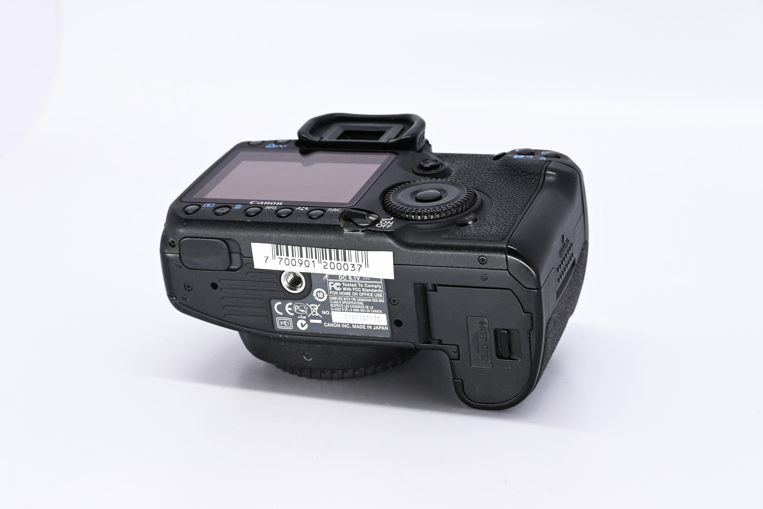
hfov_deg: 27.0
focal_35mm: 75
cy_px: 254
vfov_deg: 18.2
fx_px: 1589
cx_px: 382
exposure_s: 1/200
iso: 500
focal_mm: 50
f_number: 9
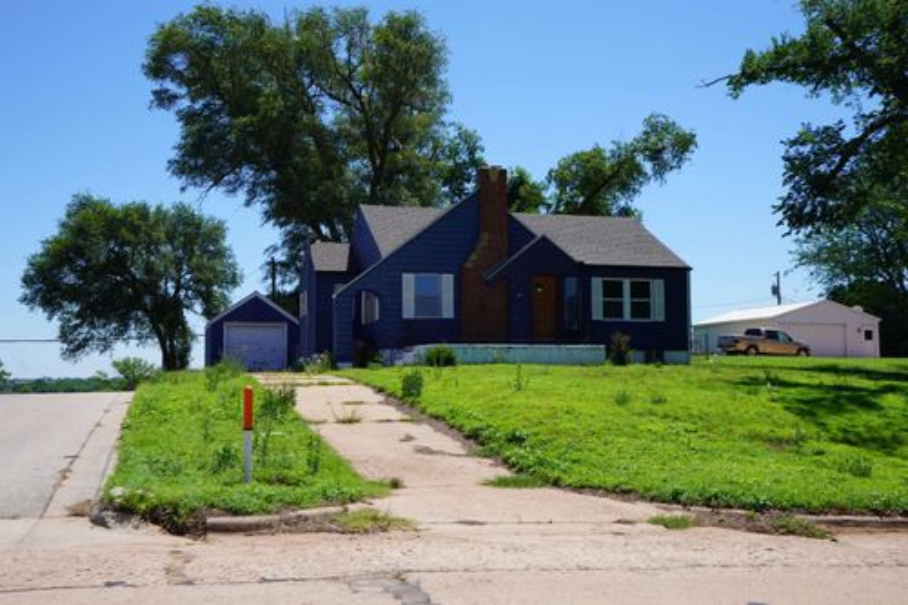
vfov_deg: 37.8
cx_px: 454
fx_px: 882
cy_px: 302
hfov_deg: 54.5
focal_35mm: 35
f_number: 10
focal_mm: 35
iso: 100
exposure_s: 1/160
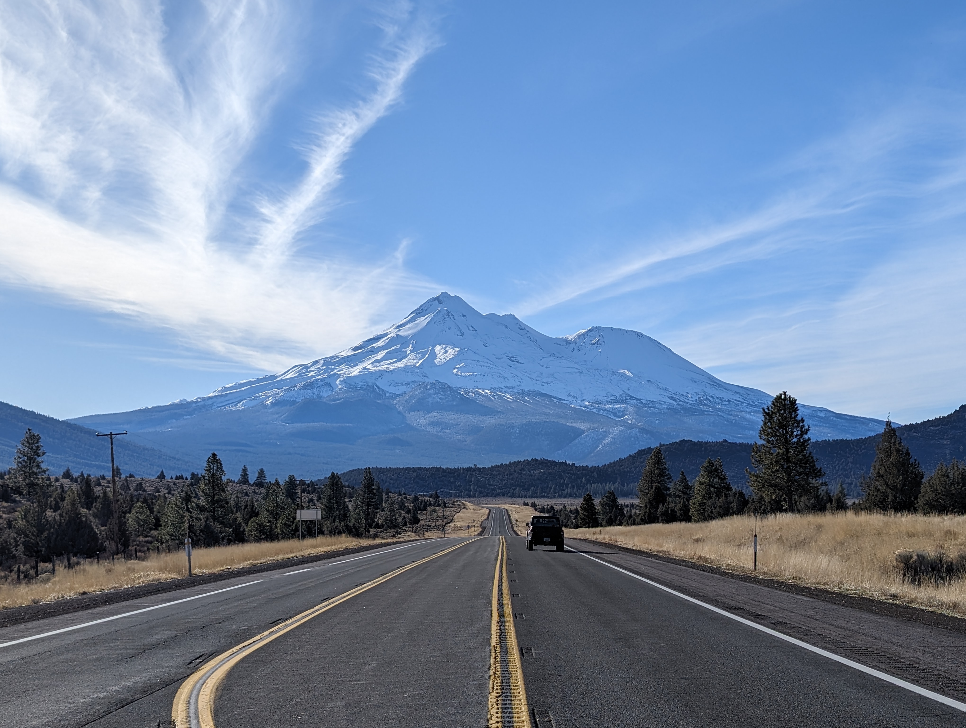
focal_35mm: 49
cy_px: 364
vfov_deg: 29.7
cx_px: 483
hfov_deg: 38.9
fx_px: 1369
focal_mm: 6.9
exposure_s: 1/2037
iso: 21
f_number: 1.68
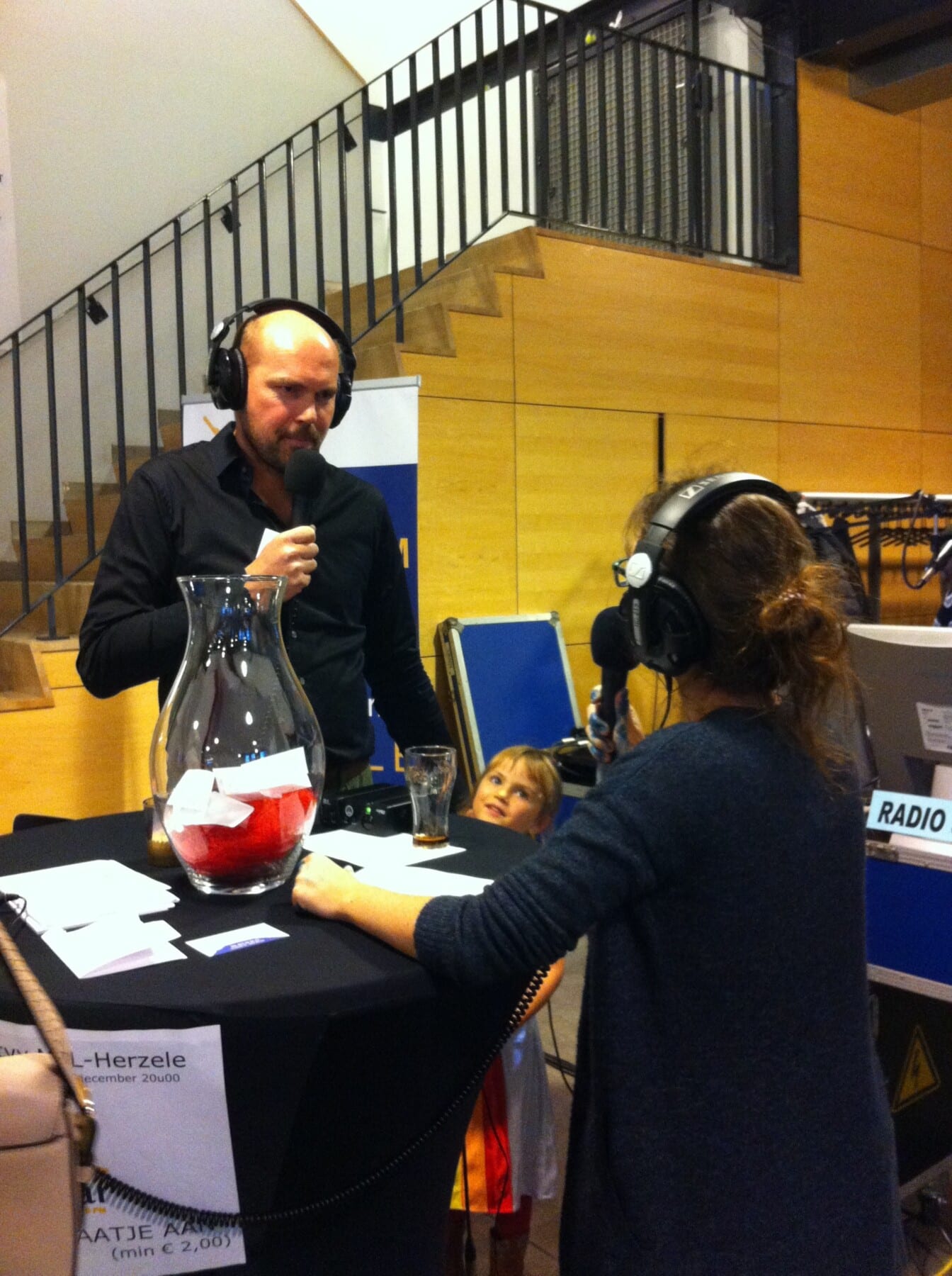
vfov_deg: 52.7
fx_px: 1287
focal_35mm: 35
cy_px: 638
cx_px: 476
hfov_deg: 40.6
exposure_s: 1/15
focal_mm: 3.85
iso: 400
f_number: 2.8
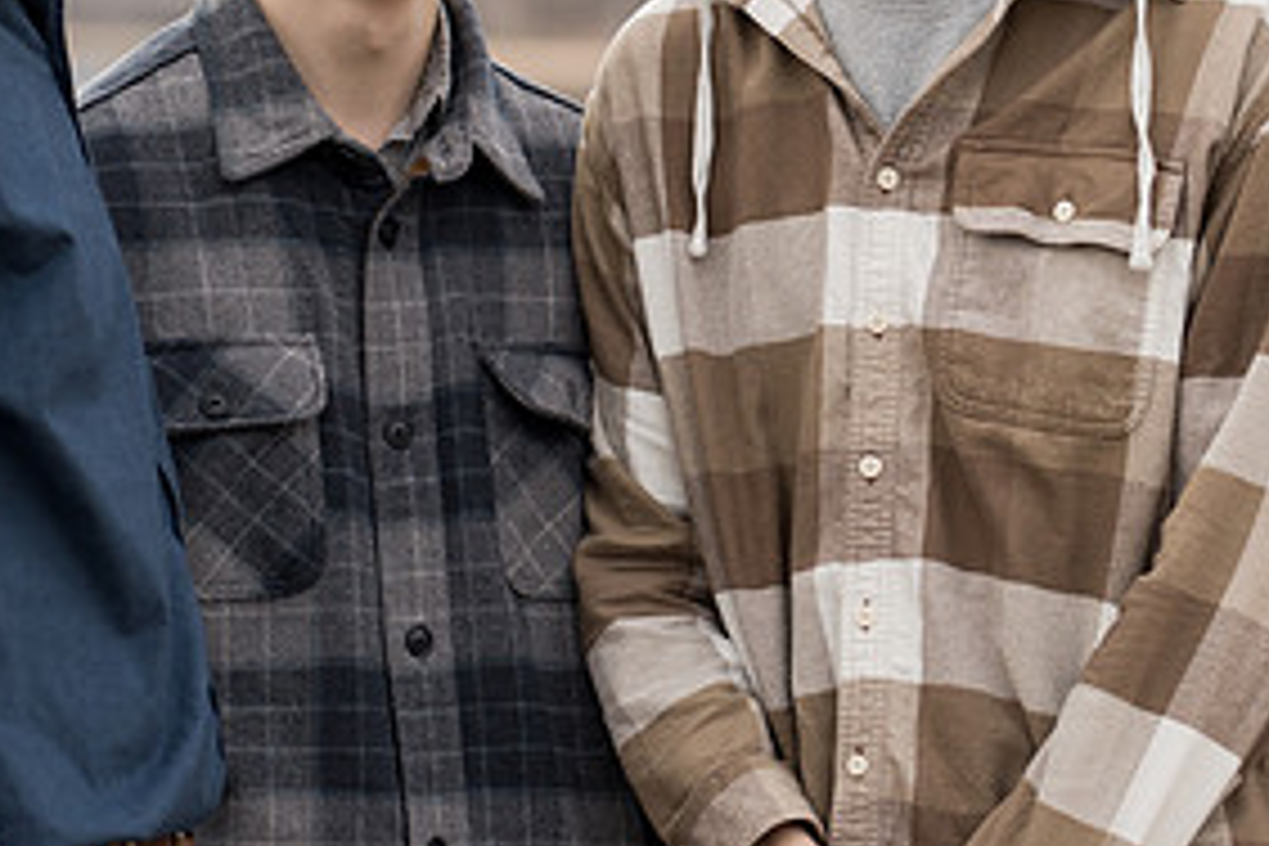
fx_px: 6168
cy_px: 200
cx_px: 814
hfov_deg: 11.7
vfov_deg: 7.8
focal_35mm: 175
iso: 200
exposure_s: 1/320
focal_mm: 85
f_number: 2.8
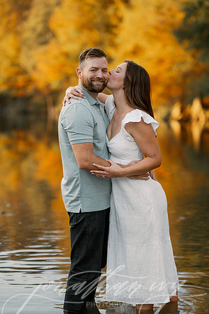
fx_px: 740
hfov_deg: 16.1
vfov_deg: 23.9
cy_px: 157
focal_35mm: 85
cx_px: 104
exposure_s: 1/400
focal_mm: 85
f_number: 2
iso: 200
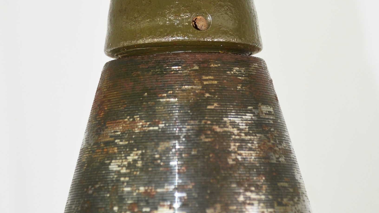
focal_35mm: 147
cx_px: 190
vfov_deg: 8.2
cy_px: -17
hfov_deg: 14.6
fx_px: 1477
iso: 200
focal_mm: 62
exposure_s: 1/250
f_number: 5
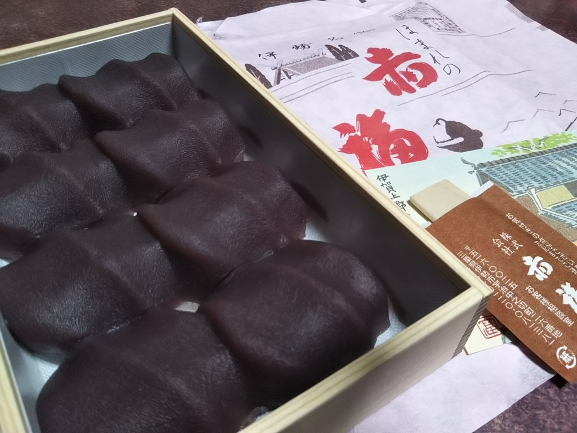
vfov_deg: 46.8
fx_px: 500
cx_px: 288
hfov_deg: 60.0
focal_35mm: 30
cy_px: 216
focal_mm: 4
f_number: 2.2
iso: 100
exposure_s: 1/30
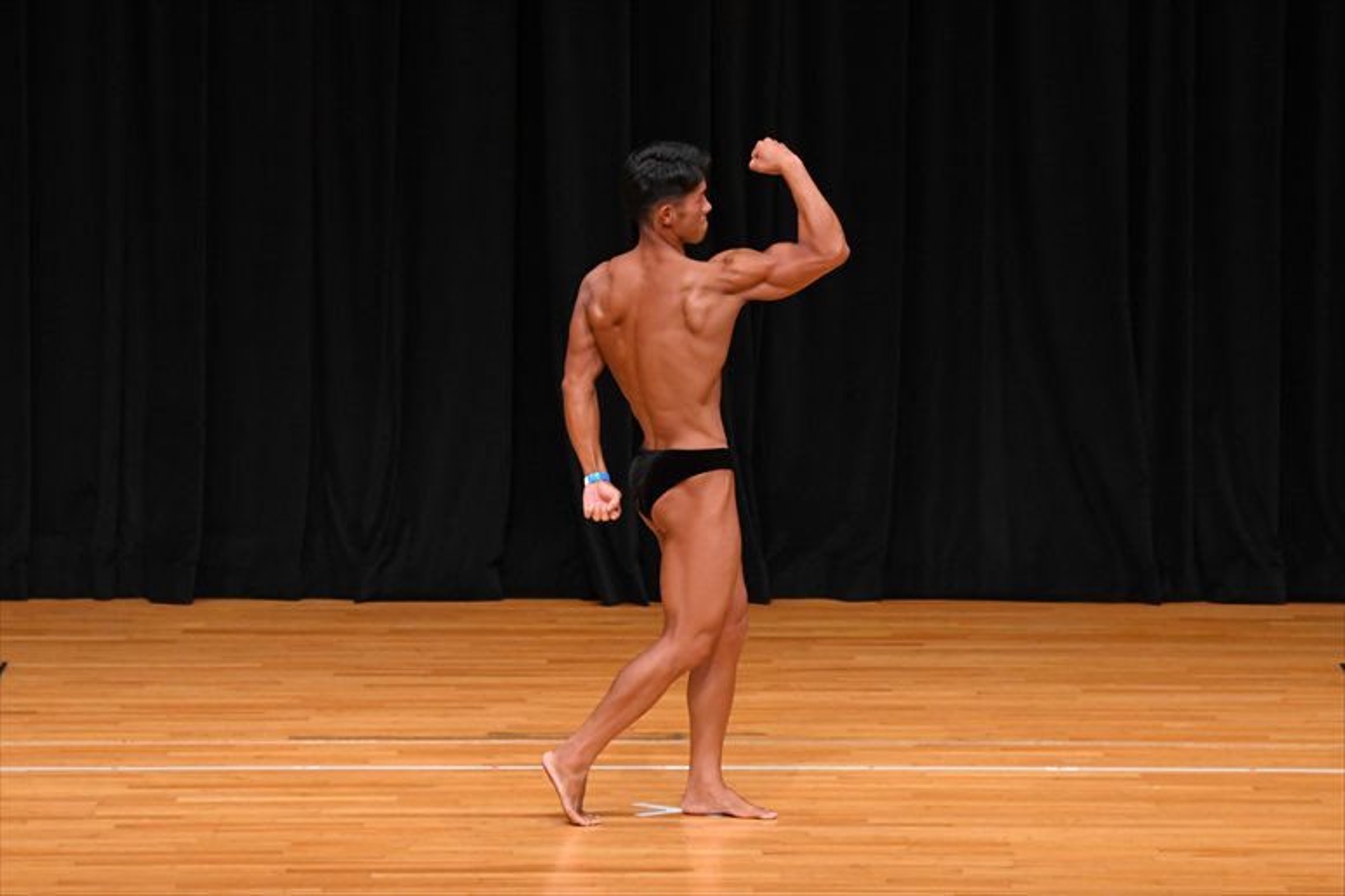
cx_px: 672
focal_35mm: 240
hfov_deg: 8.6
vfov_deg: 5.7
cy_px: 448
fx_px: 8962
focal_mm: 160
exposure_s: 1/400
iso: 3200
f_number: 5.6
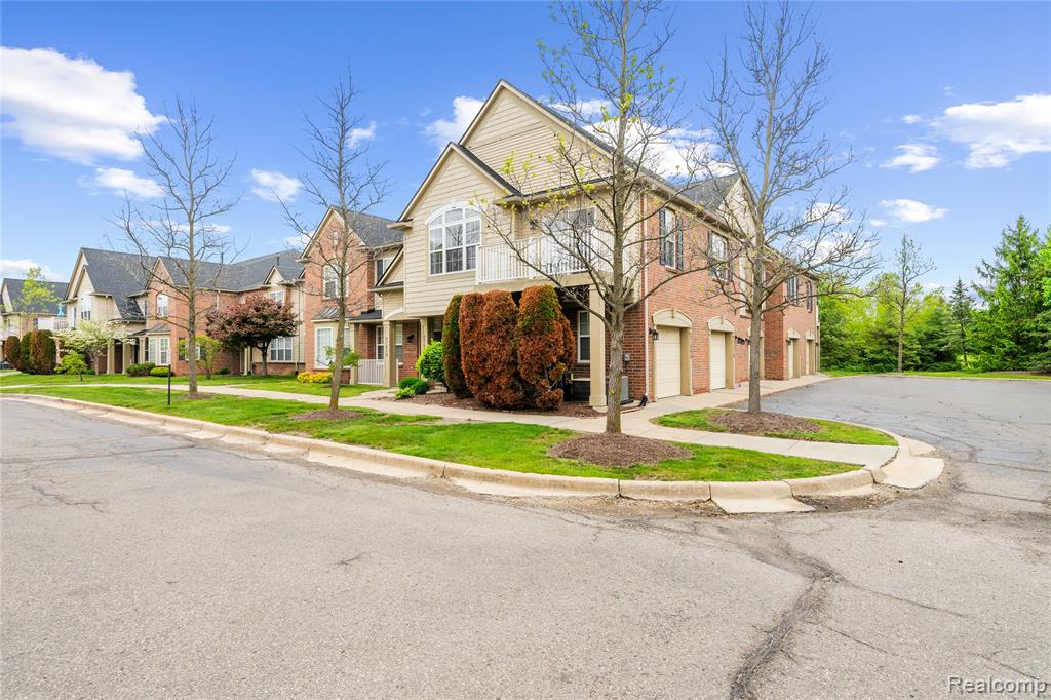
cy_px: 350
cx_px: 526
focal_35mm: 18
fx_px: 525
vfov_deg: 67.3
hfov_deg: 90.0
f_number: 8
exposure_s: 1/80
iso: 250
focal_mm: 18
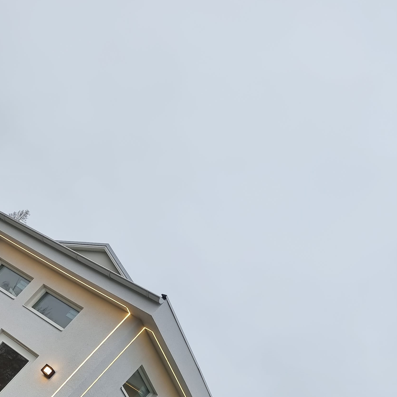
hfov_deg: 31.8
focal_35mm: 51
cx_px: 42
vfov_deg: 30.6
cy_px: 411
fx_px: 662
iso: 50
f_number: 1.8
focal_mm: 6.7
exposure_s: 1/149
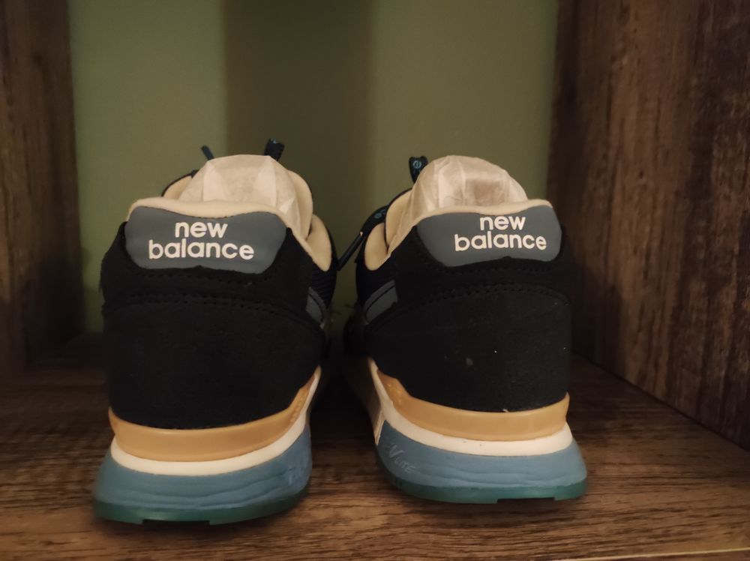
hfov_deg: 91.1
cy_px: 280
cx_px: 375
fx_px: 368
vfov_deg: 74.6
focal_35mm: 17
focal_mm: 4.74
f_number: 1.79
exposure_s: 1/17
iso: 5760
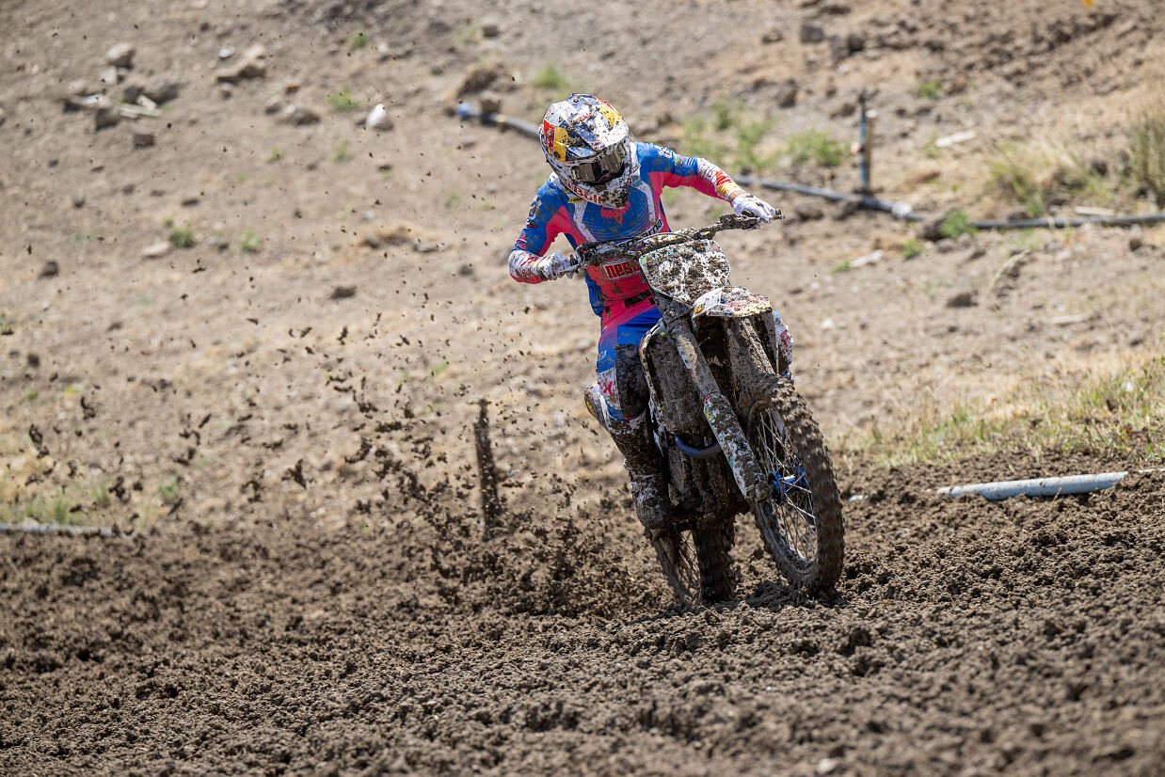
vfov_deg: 6.9
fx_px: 6473
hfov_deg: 10.3
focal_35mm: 200
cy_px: 388
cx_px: 582
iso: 200
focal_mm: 200
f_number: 4.5
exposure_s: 1/1250
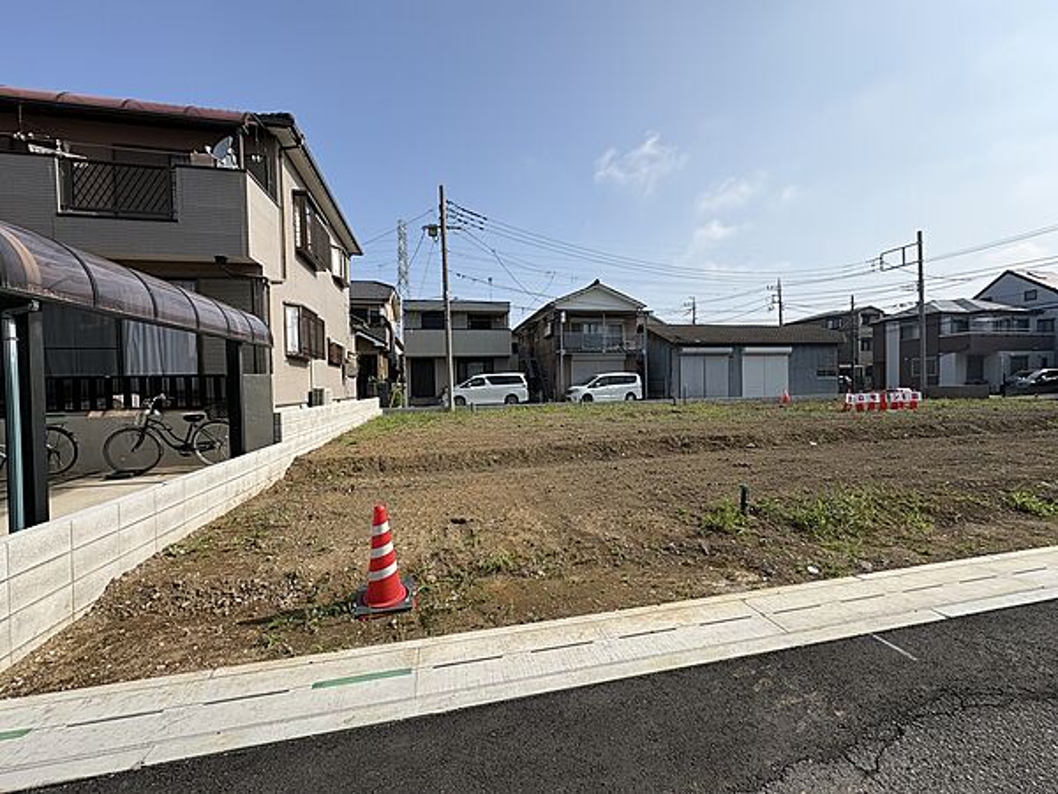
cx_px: 529
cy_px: 397
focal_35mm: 14
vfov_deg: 85.7
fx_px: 428
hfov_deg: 102.1
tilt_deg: -0.9
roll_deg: +1.4
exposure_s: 1/1880
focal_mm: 2.22
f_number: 2.2
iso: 50
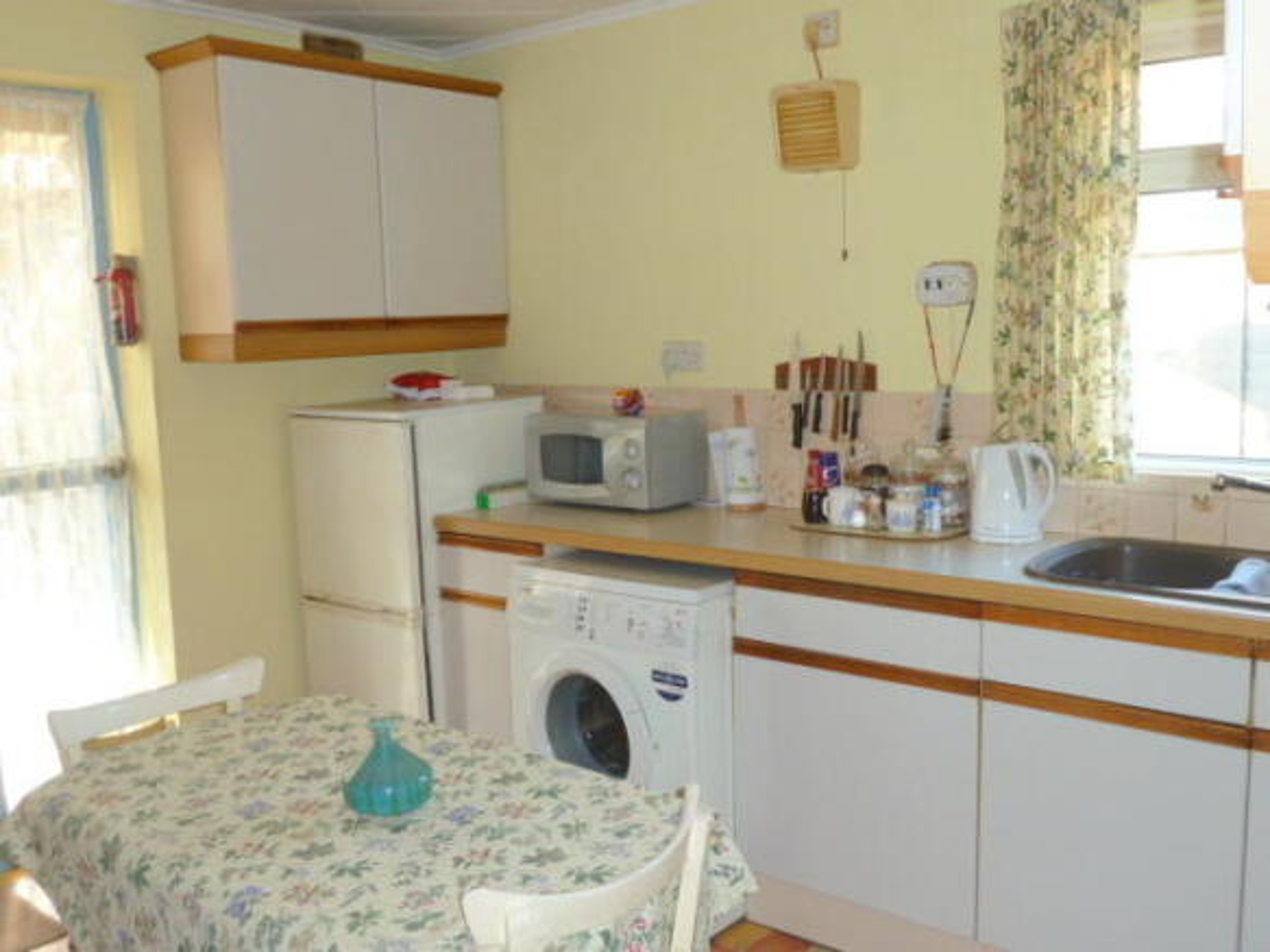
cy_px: 476
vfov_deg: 44.1
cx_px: 635
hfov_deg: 56.8
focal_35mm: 32
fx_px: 1174
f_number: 3.5
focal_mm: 5.3
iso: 160
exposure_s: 1/30
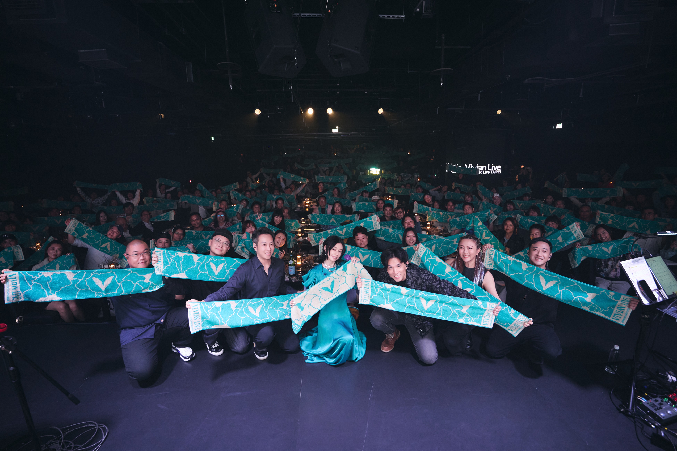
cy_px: 226
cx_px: 338
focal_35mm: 16
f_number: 3.2
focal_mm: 16
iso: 2500
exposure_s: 1/250
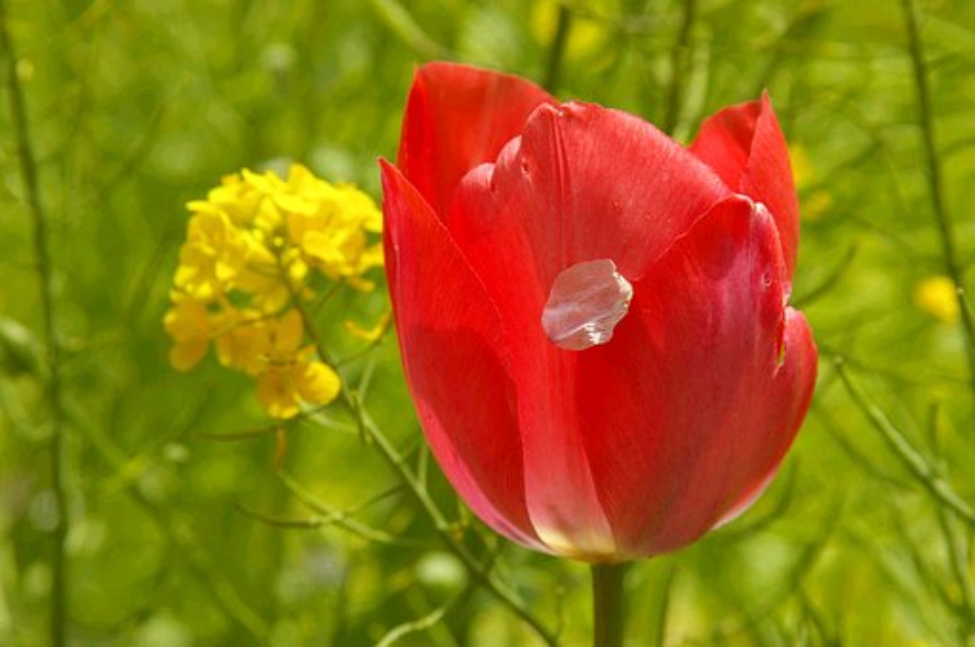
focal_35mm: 225
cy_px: 324
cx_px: 488
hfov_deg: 9.2
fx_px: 6086
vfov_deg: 6.1
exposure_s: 1/250
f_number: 13
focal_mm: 150
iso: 200
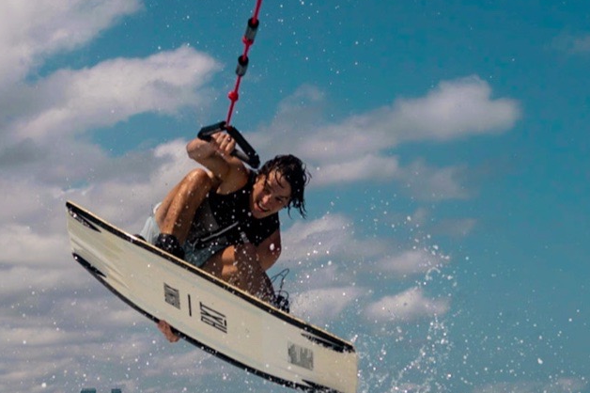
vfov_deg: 12.7
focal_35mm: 107
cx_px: 222
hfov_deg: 19.1
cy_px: 339
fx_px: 1753
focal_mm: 35
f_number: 4
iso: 100
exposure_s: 1/3200
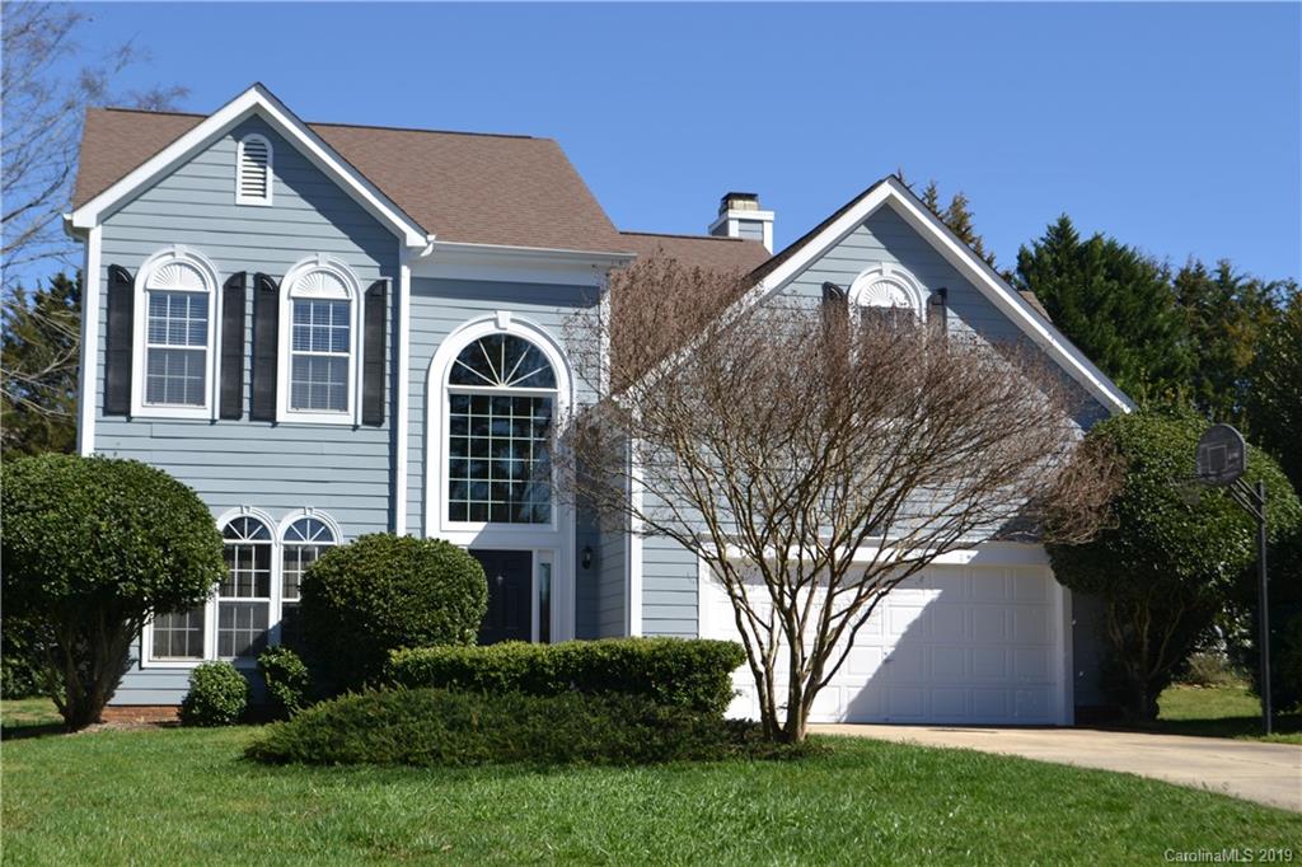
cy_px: 434
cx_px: 651
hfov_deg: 35.1
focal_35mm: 57
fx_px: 2061
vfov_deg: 23.8
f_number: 8
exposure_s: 1/250
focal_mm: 38
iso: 100
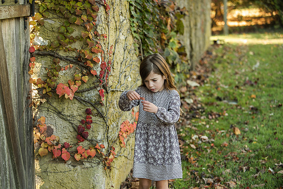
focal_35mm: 75
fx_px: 587
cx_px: 132
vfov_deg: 18.3
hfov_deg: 27.1
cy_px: 99
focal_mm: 70
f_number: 3.2
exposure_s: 1/320
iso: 500
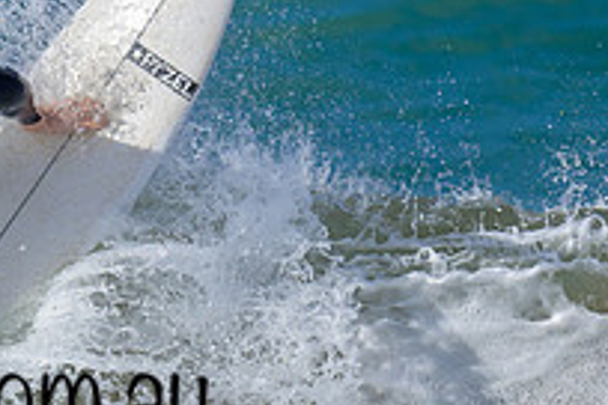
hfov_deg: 0.7
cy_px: 292
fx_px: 52791
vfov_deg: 0.4
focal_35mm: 3126
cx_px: -136
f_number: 6.3
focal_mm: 800
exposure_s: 1/2000
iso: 220
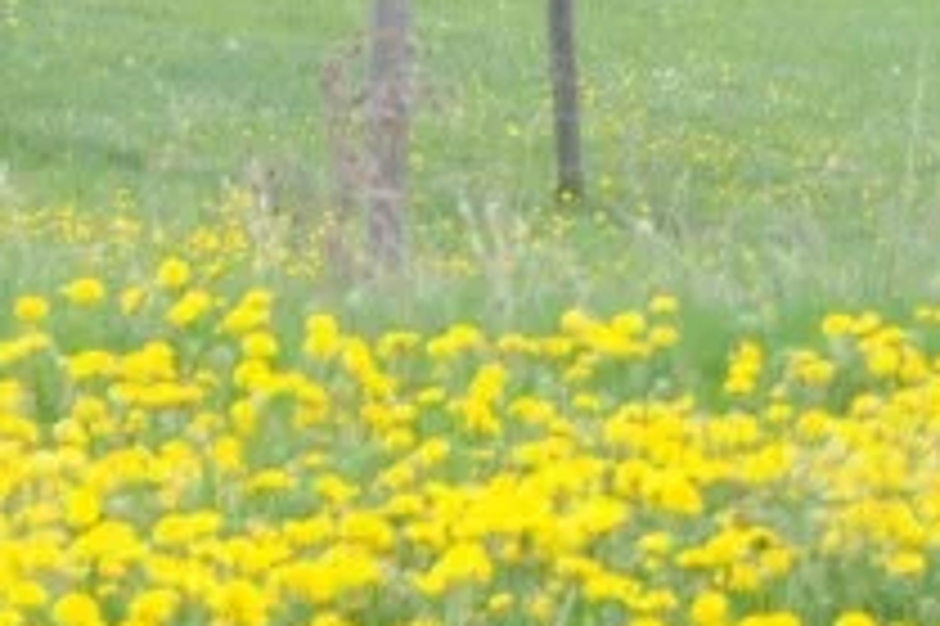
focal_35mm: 542
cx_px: -162
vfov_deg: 2.5
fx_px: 14141
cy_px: -772
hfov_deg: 3.8
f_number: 5.6
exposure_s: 1/125
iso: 200
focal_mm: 70
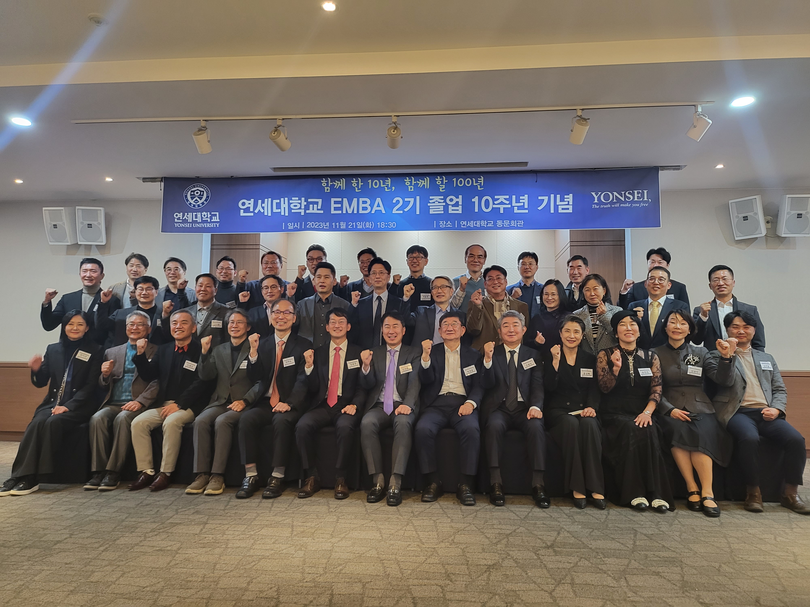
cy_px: 304
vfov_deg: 56.8
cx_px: 405
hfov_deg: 71.6
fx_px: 562
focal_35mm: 24
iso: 250
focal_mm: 5
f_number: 1.8
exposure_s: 1/40
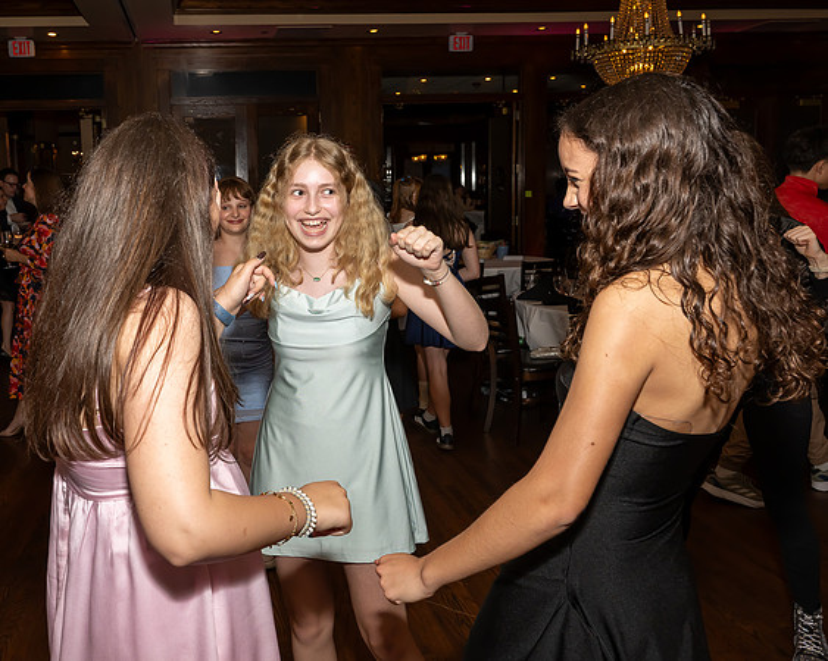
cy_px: 283
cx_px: 265
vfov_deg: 45.7
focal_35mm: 32
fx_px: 783
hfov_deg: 54.4
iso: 500
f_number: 8
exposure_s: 1/250
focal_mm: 24
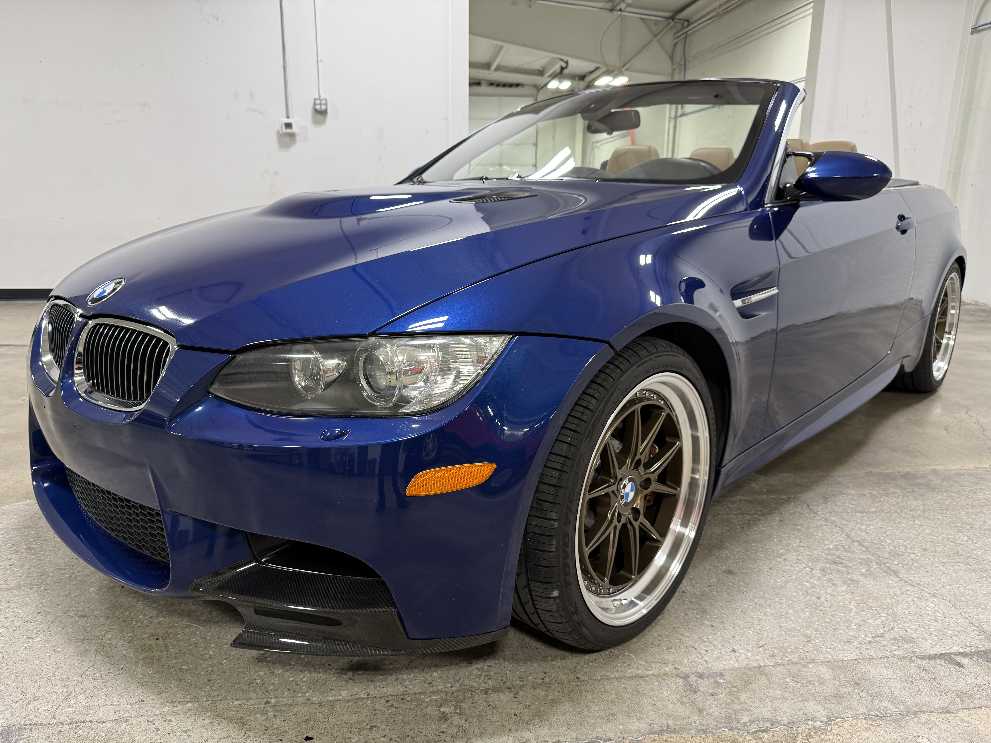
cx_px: 496
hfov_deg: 71.6
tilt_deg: -13.8
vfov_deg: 56.8
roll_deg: -0.6
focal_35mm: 24
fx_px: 687
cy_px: 372
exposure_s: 1/120
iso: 125
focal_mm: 6.76
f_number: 1.78
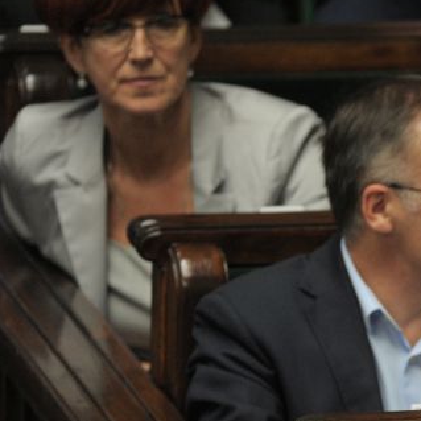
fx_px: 18314
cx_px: 657
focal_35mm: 1331
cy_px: 405
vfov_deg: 1.3
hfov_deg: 1.3
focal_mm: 500
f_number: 4
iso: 1600
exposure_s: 1/200
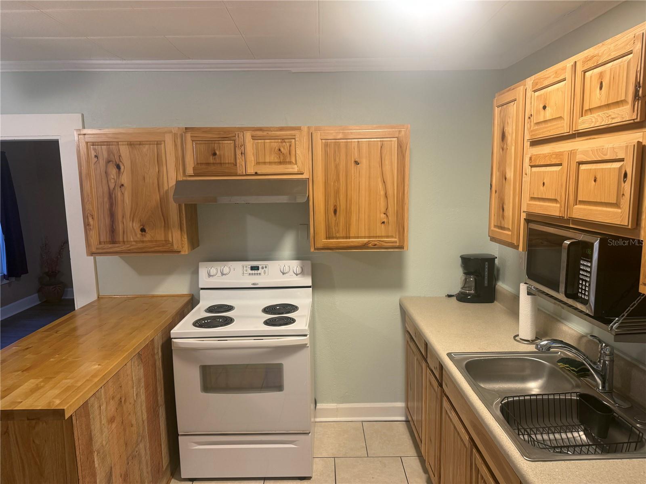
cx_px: 323
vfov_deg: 56.8
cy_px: 242
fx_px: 448
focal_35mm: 24
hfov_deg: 71.6
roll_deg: +1.2
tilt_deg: -7.0
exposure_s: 1/60
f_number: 1.78
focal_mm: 6.76
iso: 125
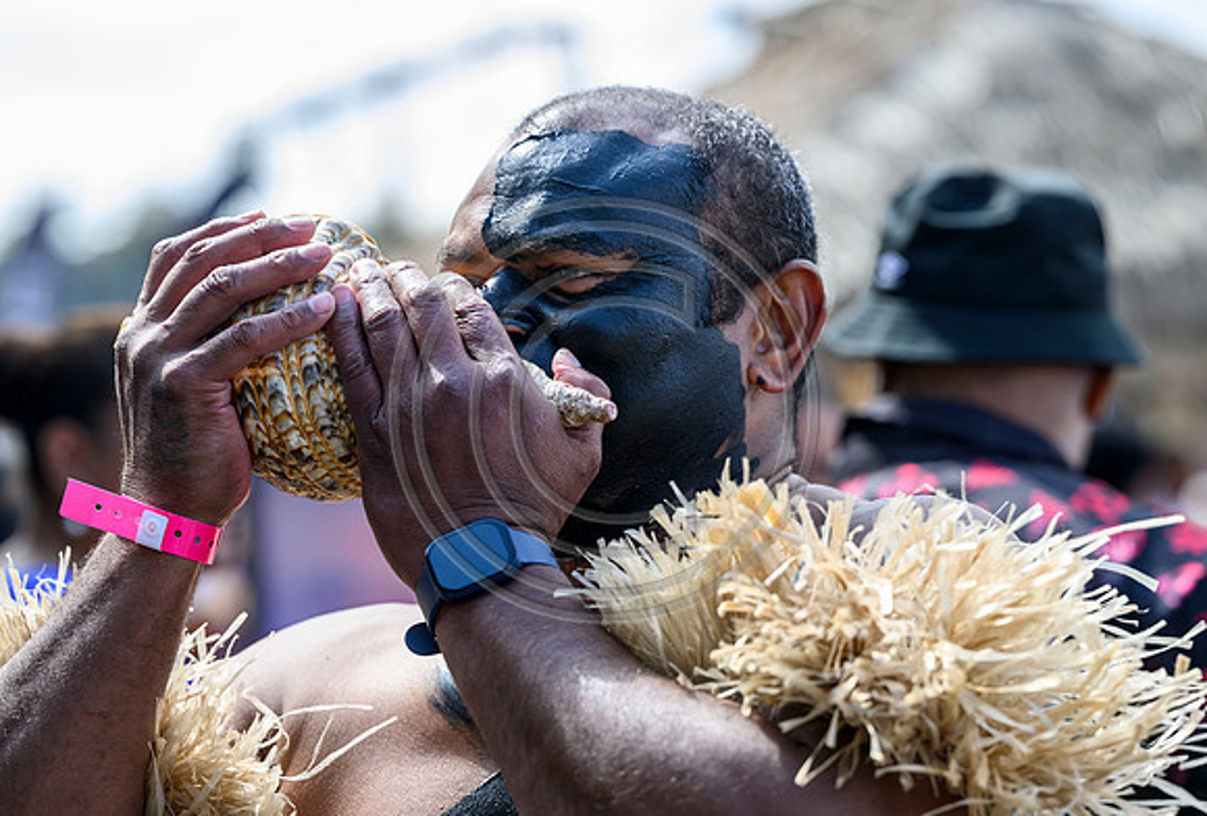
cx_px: 642
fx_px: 4637
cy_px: 388
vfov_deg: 10.1
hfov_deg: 14.8
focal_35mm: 138
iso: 400
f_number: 4.5
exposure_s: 1/800
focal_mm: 130
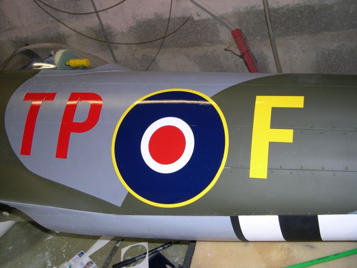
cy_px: 134
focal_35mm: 38
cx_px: 178
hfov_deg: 49.0
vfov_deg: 37.7
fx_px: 392
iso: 100
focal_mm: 8
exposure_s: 1/60
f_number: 2.8
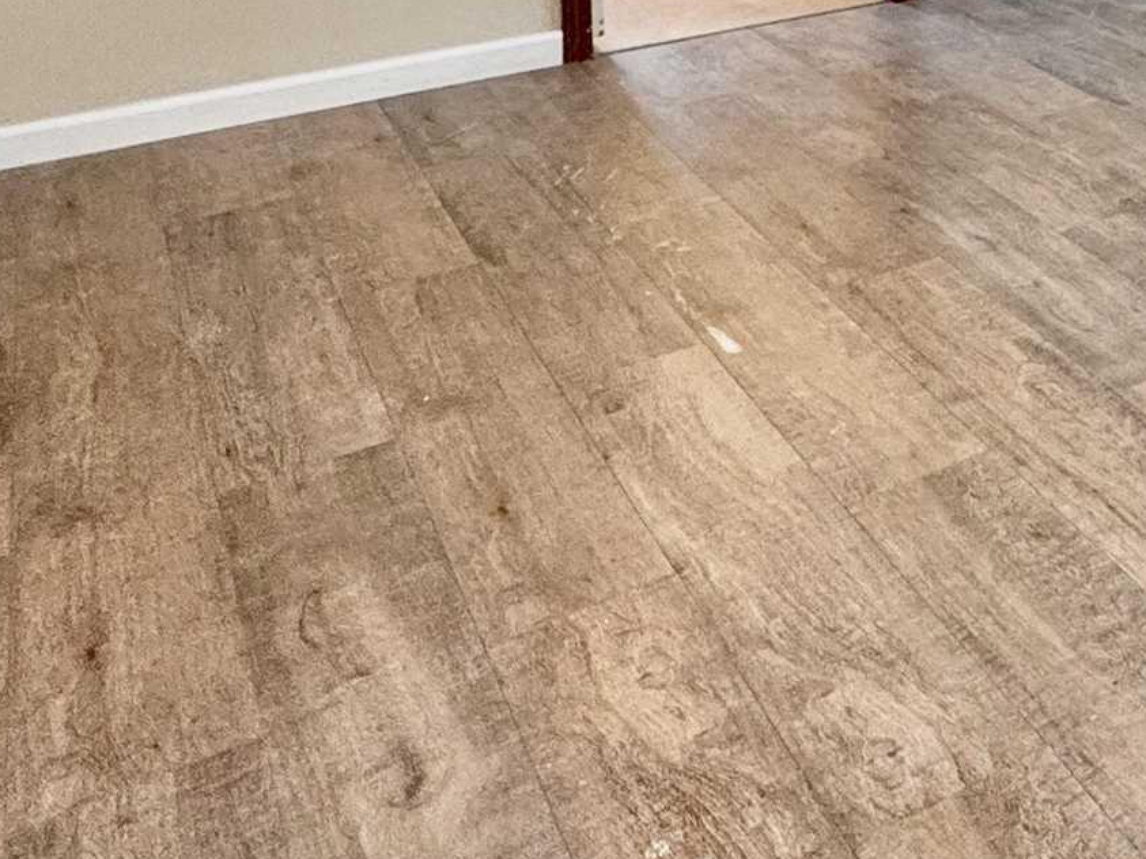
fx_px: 1688
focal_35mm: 51
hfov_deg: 27.9
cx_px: 1639
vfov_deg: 23.3
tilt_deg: -2.5
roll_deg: +0.2
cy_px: -406
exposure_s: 1/120
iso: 160
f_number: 2.2
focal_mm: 2.22
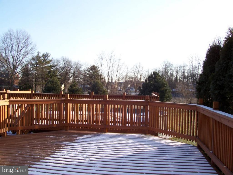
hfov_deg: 54.0
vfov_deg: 41.8
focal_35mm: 34
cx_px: 116
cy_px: 88
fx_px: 229
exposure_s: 1/180
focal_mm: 5.6
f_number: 5.6
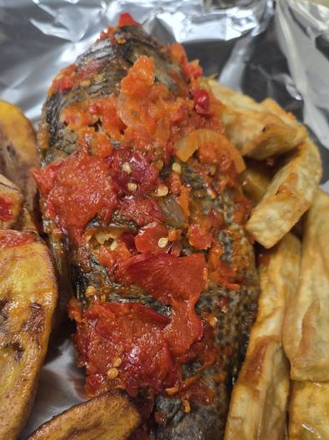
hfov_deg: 43.9
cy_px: 285
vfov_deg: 55.9
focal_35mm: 32
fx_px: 406
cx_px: 130
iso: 80
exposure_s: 1/120
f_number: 1.8
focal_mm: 5.4
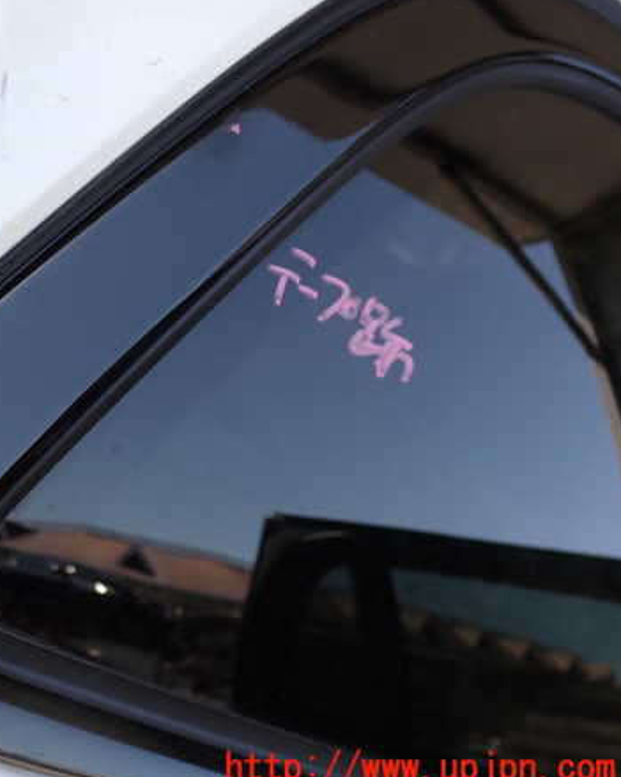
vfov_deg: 45.8
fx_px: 919
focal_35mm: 40
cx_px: 94
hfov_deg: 35.7
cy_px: 393
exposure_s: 1/320
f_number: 3.2
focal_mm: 5.4
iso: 100
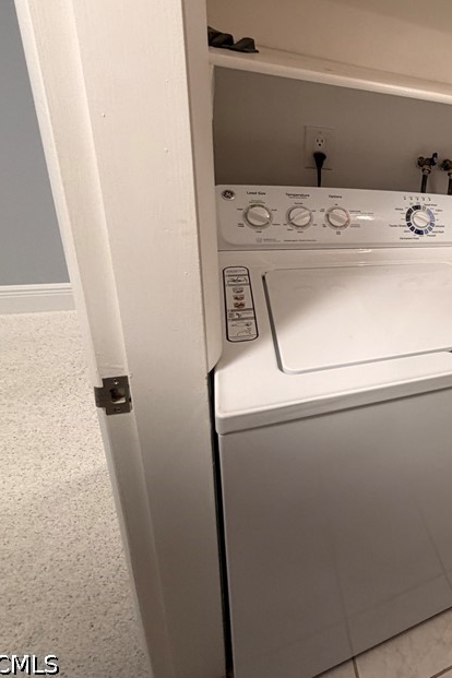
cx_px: 514
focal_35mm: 24
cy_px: 263
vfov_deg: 72.8
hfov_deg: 40.8
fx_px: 452
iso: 160
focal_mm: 2.22
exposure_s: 1/60
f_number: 2.2
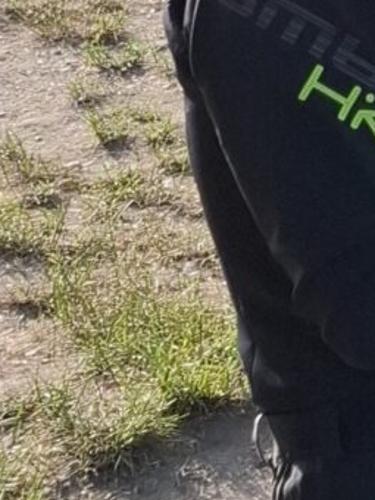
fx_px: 2499
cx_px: 1357
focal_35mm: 173
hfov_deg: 7.0
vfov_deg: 11.0
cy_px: -221
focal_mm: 5.54
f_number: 1.8
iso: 50
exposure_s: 1/1111
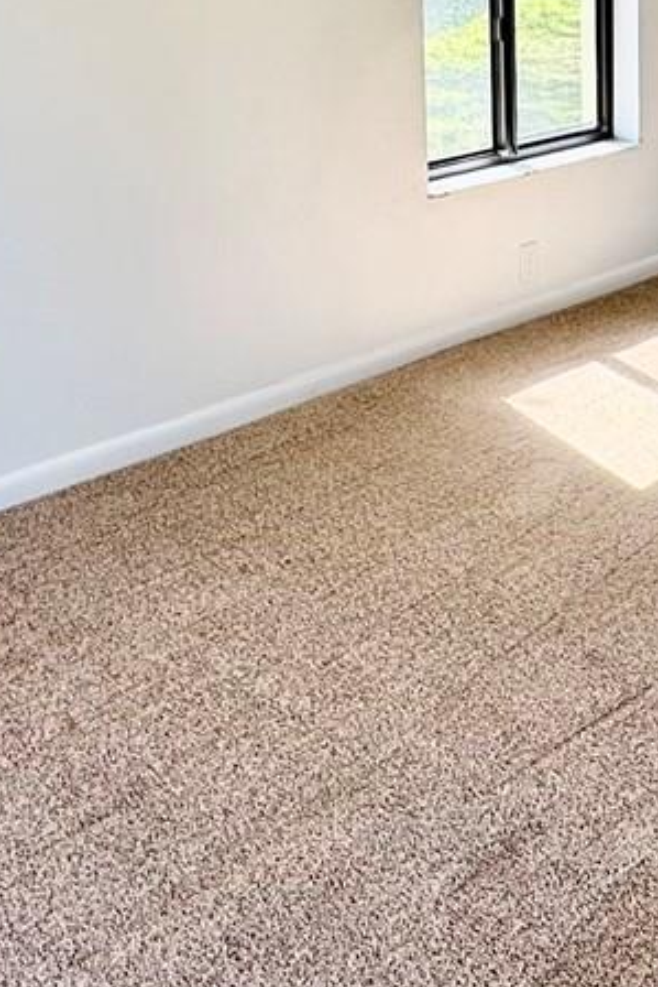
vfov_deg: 35.7
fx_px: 1424
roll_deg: +0.3
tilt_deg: -9.5
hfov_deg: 25.2
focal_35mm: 52
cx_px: 603
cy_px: 79
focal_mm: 2.22
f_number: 2.2
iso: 40
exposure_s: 1/208
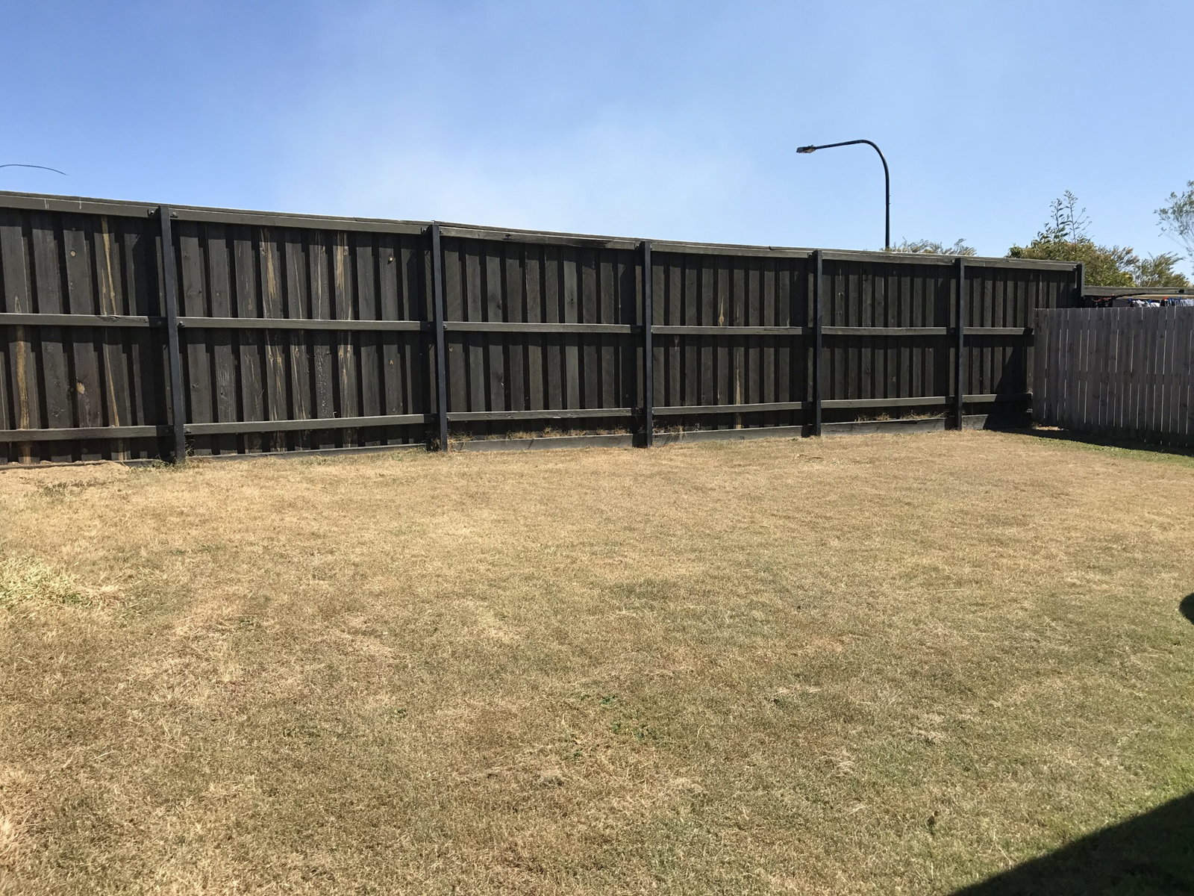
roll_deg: +1.4
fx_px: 966
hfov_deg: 63.4
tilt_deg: -5.7
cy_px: 448
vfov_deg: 49.7
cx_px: 597
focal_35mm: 28
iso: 20
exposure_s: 1/2283
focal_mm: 3.99
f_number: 1.8
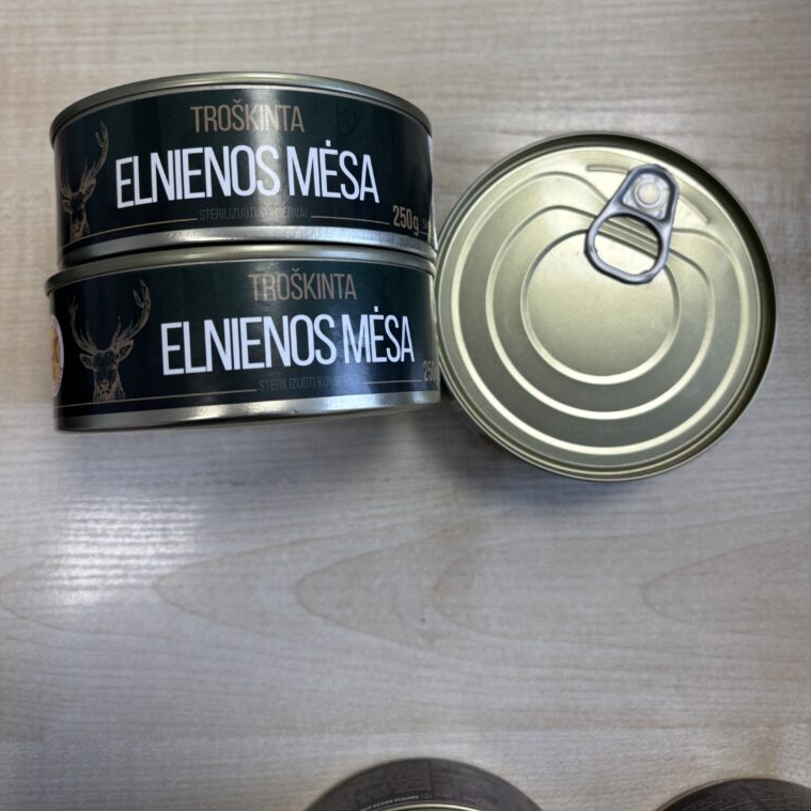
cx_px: 407
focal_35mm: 31
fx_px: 822
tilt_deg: -83.1
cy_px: 324
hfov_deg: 52.5
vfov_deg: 52.2
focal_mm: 5.96
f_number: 1.6
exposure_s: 1/100
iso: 40
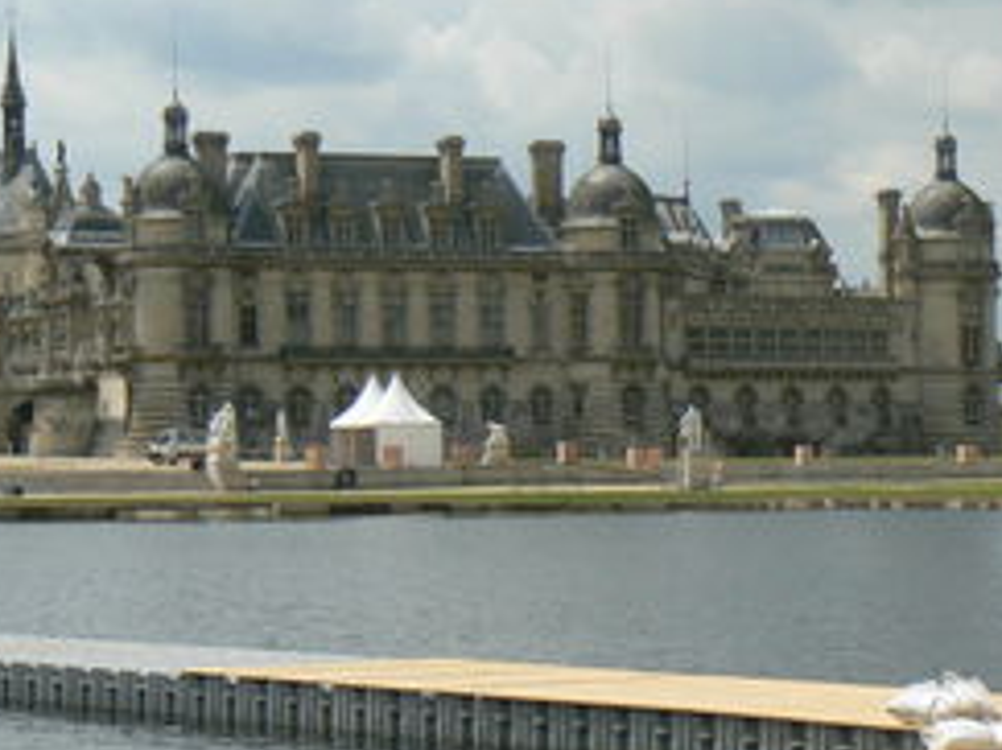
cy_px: 682
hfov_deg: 14.0
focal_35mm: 140
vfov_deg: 10.5
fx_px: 4050
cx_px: 767
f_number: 8
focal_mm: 11.4
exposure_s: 1/500
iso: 80
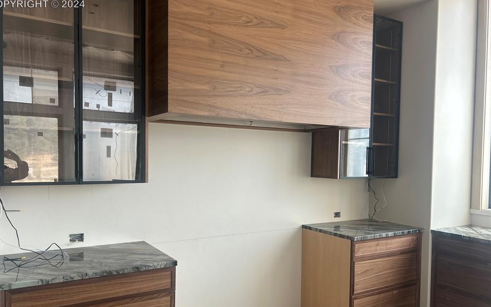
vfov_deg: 43.1
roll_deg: -0.7
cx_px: 244
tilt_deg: -2.4
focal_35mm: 29
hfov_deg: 64.6
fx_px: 388
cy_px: 173
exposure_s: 1/121
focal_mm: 5.7
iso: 40
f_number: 1.5
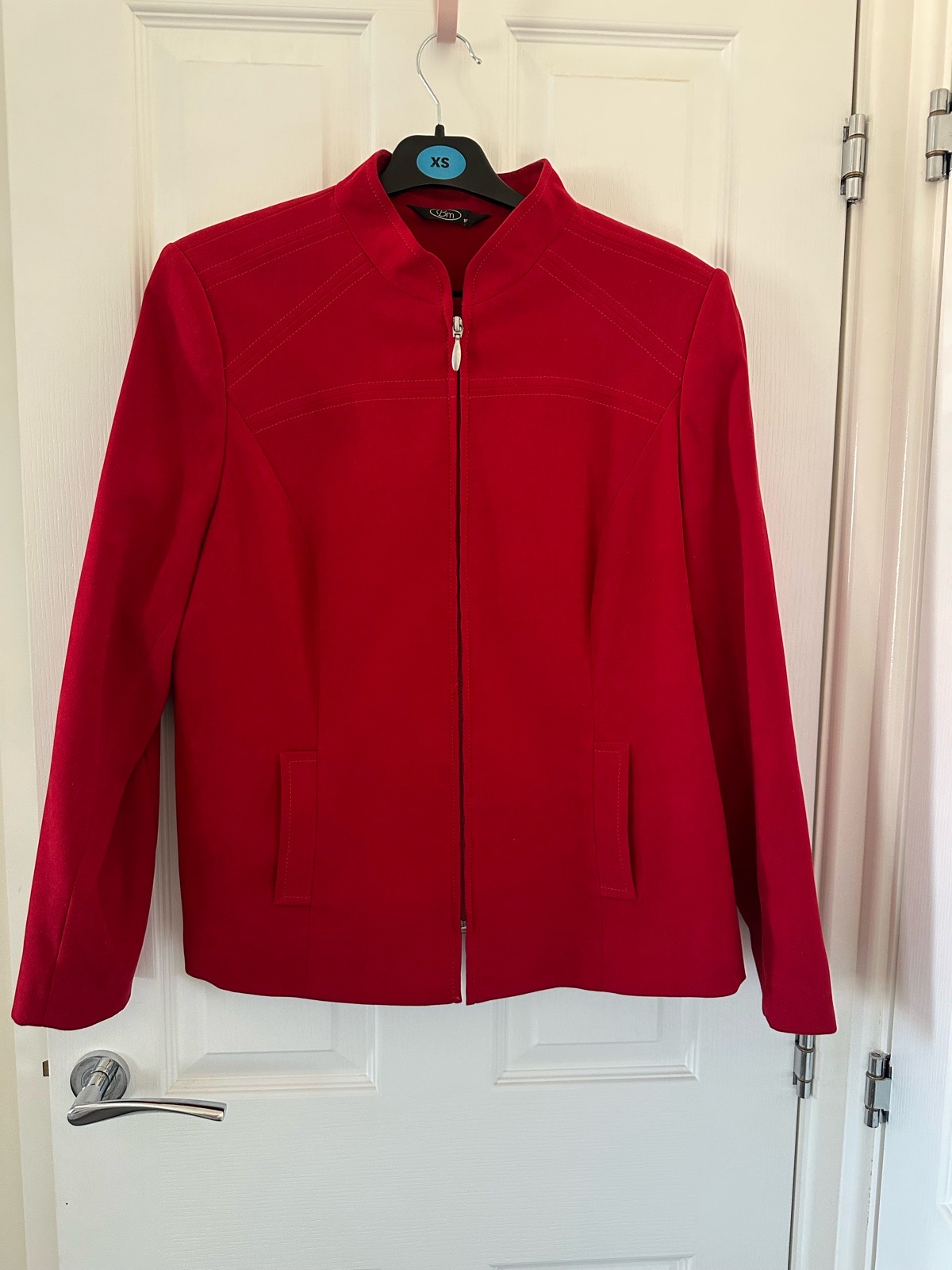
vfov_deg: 71.6
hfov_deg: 56.8
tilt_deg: -5.6
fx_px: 880
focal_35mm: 24
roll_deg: -1.1
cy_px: 635
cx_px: 476
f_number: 1.78
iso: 320
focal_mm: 6.86
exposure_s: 1/60
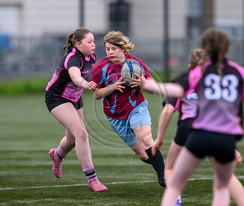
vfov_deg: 3.2
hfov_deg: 3.8
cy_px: 97
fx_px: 3689
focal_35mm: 500
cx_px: 123
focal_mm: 400
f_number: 3.5
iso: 640
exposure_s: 1/1600
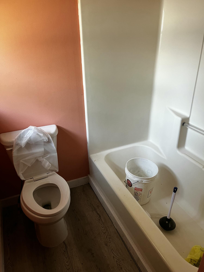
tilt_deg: -26.3
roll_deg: +4.2
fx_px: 204
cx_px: 102
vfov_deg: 67.3
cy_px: 136
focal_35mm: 26
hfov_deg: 53.1
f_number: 1.6
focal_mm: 5.1
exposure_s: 1/66
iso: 125
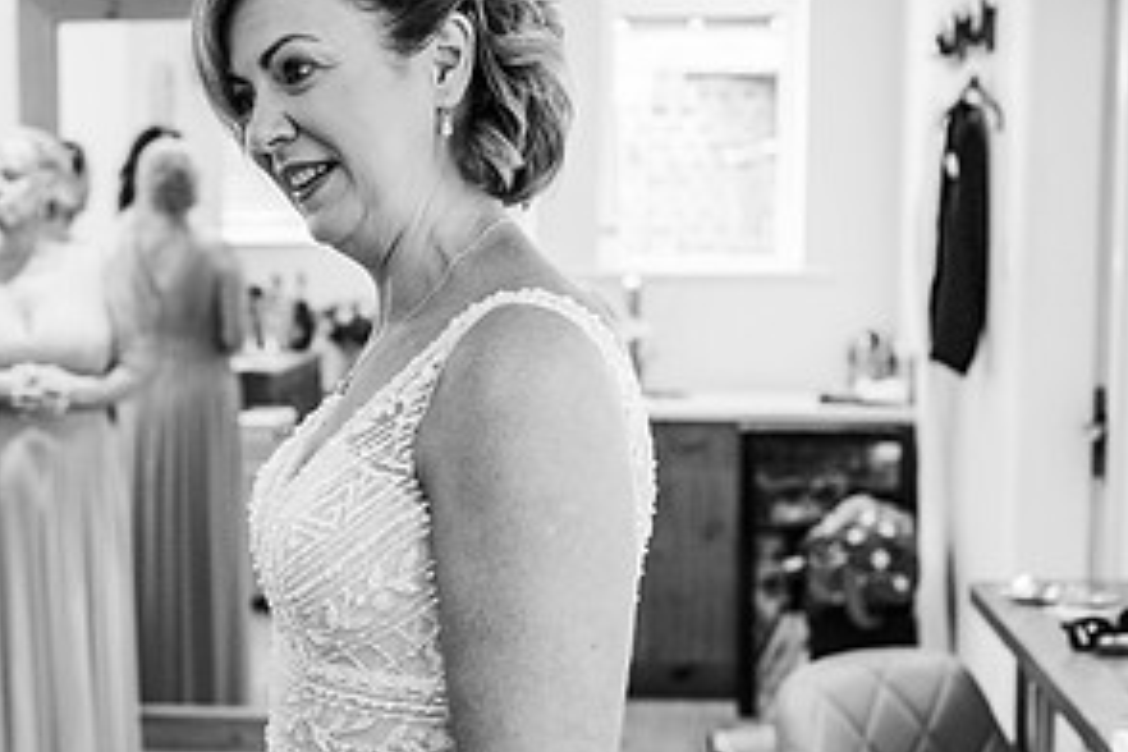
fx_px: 2162
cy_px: 434
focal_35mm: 69
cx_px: 261
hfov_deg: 28.7
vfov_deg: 19.7
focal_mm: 35
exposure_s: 1/200
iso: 360
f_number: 3.2
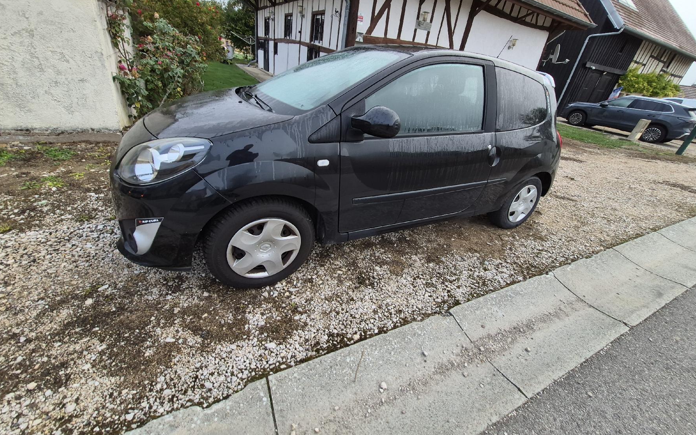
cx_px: 350
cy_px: 186
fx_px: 266
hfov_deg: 105.3
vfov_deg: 78.1
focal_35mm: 14
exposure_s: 1/270
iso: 40
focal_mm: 1.74
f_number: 2.2
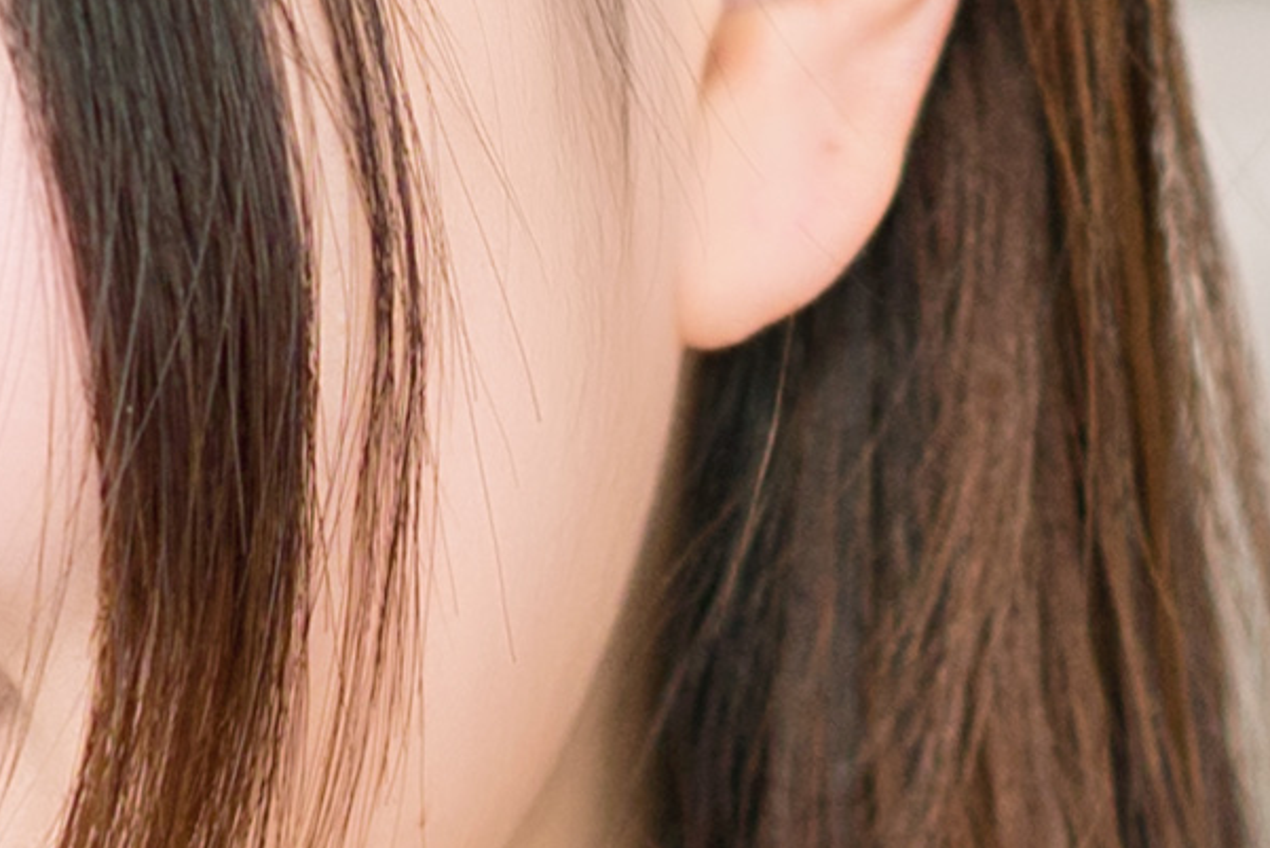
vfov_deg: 3.5
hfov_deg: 5.3
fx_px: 13690
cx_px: 630
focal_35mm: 388
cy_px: 926
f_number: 2.5
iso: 500
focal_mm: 55
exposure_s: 1/3200
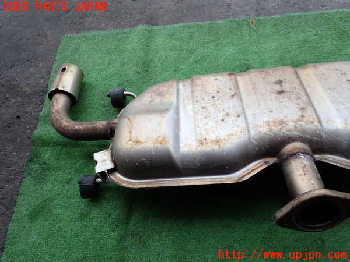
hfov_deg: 69.4
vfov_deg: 54.9
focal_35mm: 25
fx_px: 253
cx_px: 175
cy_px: 131
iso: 100
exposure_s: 1/640
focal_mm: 4.5
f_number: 2.8
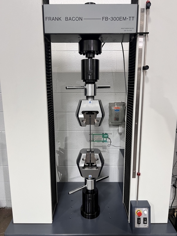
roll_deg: +0.1
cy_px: 118
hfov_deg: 53.1
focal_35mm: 26
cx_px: 88
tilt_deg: -10.9
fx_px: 177
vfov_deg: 67.3
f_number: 1.5
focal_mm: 5.7
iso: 160
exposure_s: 1/60
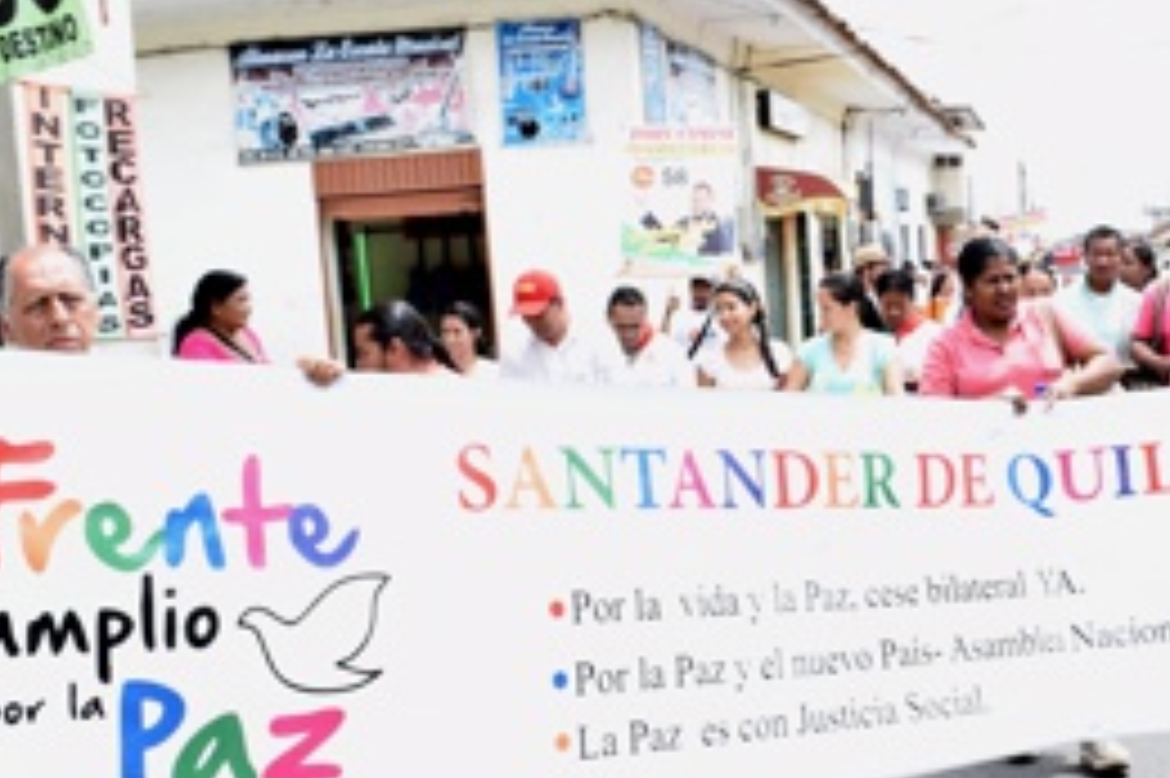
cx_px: 918
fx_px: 1689
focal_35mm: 52
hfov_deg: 37.0
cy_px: 456
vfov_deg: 25.9
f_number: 8
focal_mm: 18
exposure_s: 1/60
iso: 100
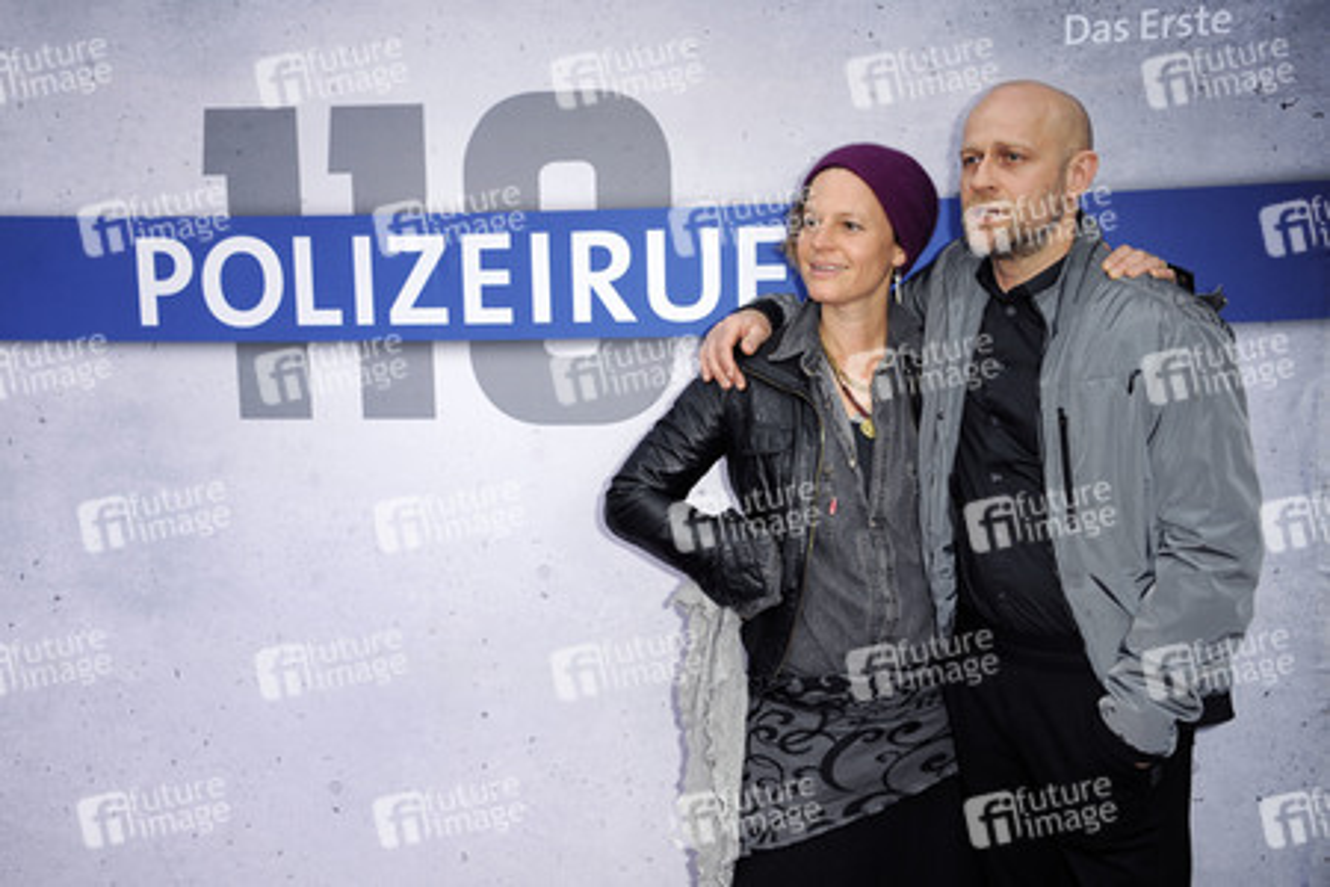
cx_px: 665
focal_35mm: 44
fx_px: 1625
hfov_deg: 44.5
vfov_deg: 30.5
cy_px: 444
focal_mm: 44
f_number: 5.6
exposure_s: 1/200
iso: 500
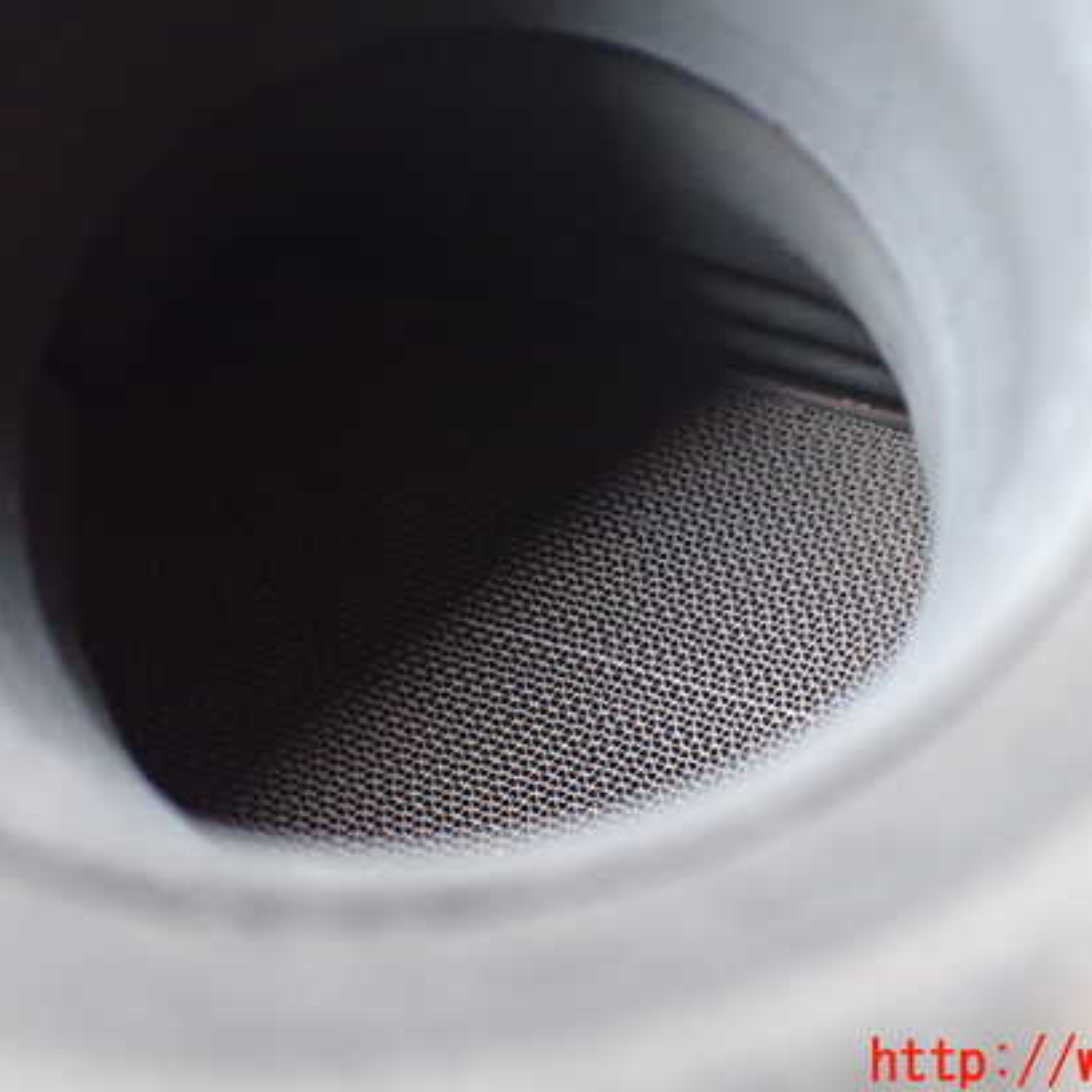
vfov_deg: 42.8
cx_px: 672
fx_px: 1392
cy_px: 495
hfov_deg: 42.6
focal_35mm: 39
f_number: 2.3
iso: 800
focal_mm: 5.4
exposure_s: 1/50
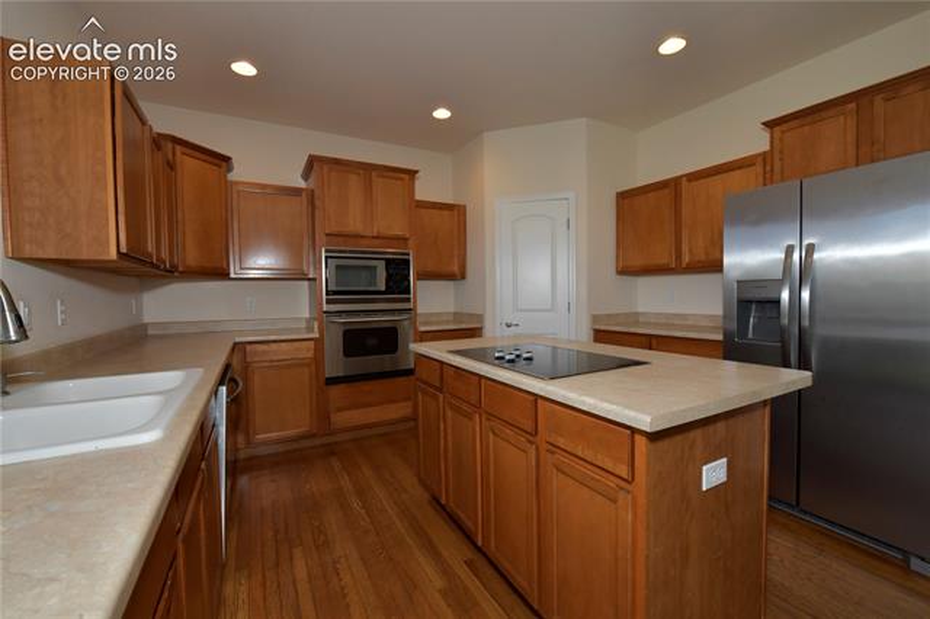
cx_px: 465
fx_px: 387
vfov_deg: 77.3
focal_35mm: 15
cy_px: 310
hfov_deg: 100.4
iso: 1250
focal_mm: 15
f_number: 10
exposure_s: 1/160
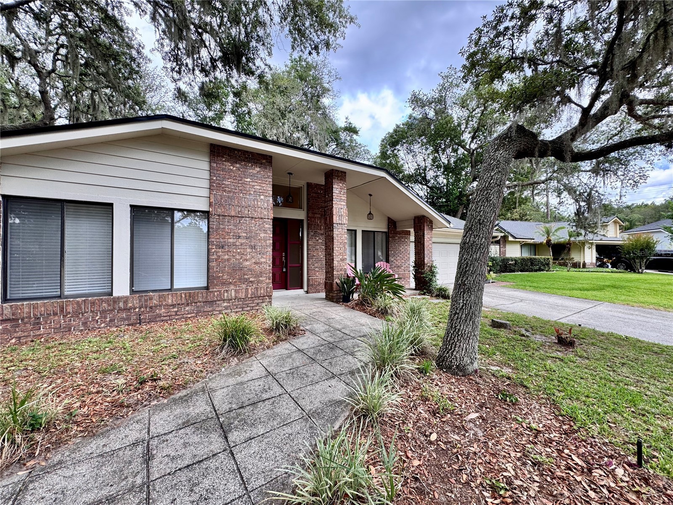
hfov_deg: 102.1
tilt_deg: +0.2
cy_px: 252
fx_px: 272
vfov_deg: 85.7
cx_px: 336
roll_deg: +0.2
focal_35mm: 14
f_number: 2.2
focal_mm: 2.22
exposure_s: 1/202
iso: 40
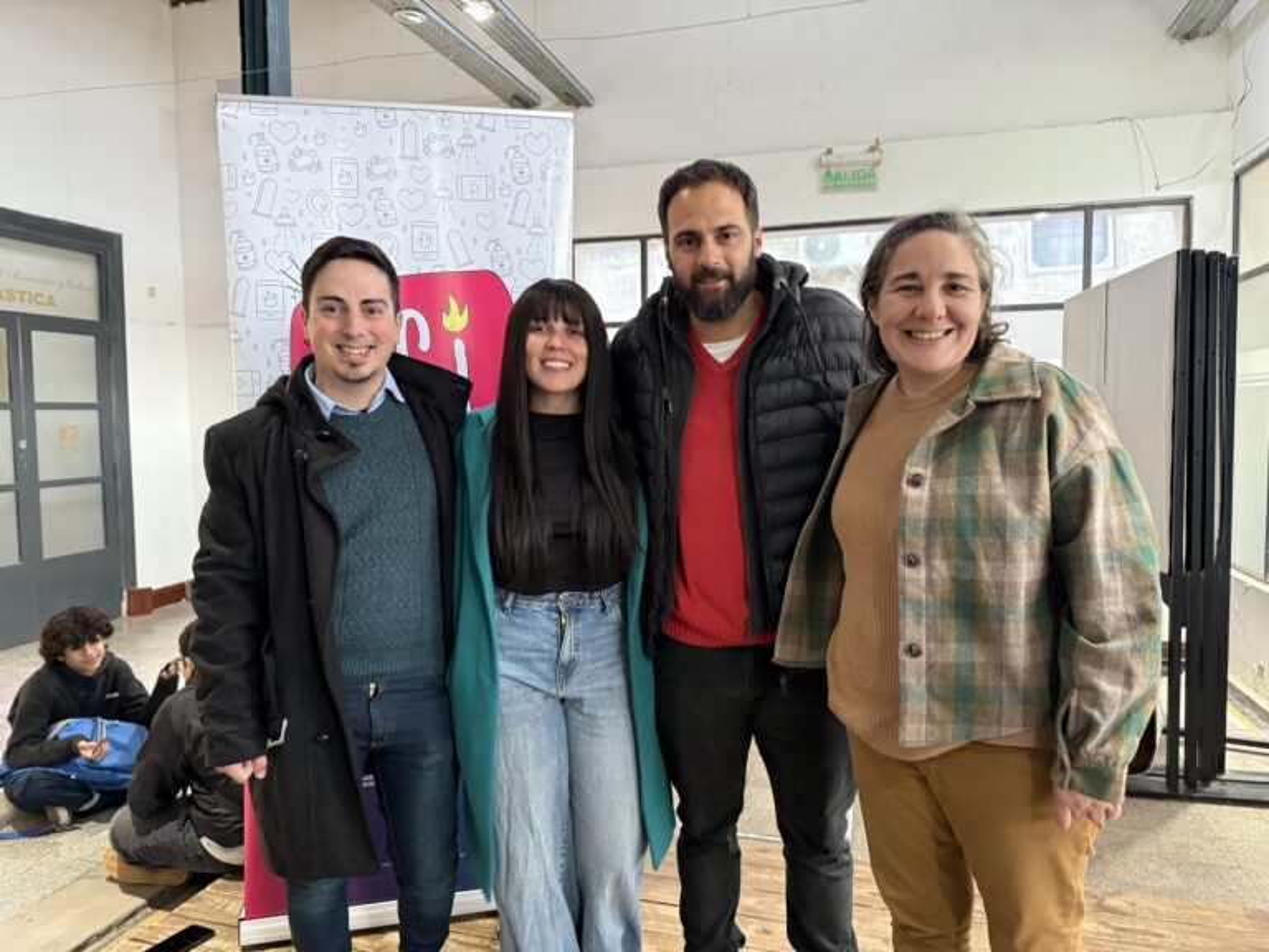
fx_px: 880
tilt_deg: -2.4
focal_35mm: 24
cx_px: 634
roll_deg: +0.1
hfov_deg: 71.6
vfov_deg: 56.8
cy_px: 476
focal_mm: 6.76
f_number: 1.78
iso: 1000
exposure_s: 1/40
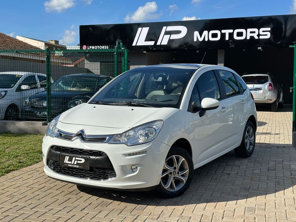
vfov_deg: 30.3
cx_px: 148
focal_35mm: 48
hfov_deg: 39.6
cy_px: 111
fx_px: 411
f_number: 1.78
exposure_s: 1/3731
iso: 64
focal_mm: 6.86
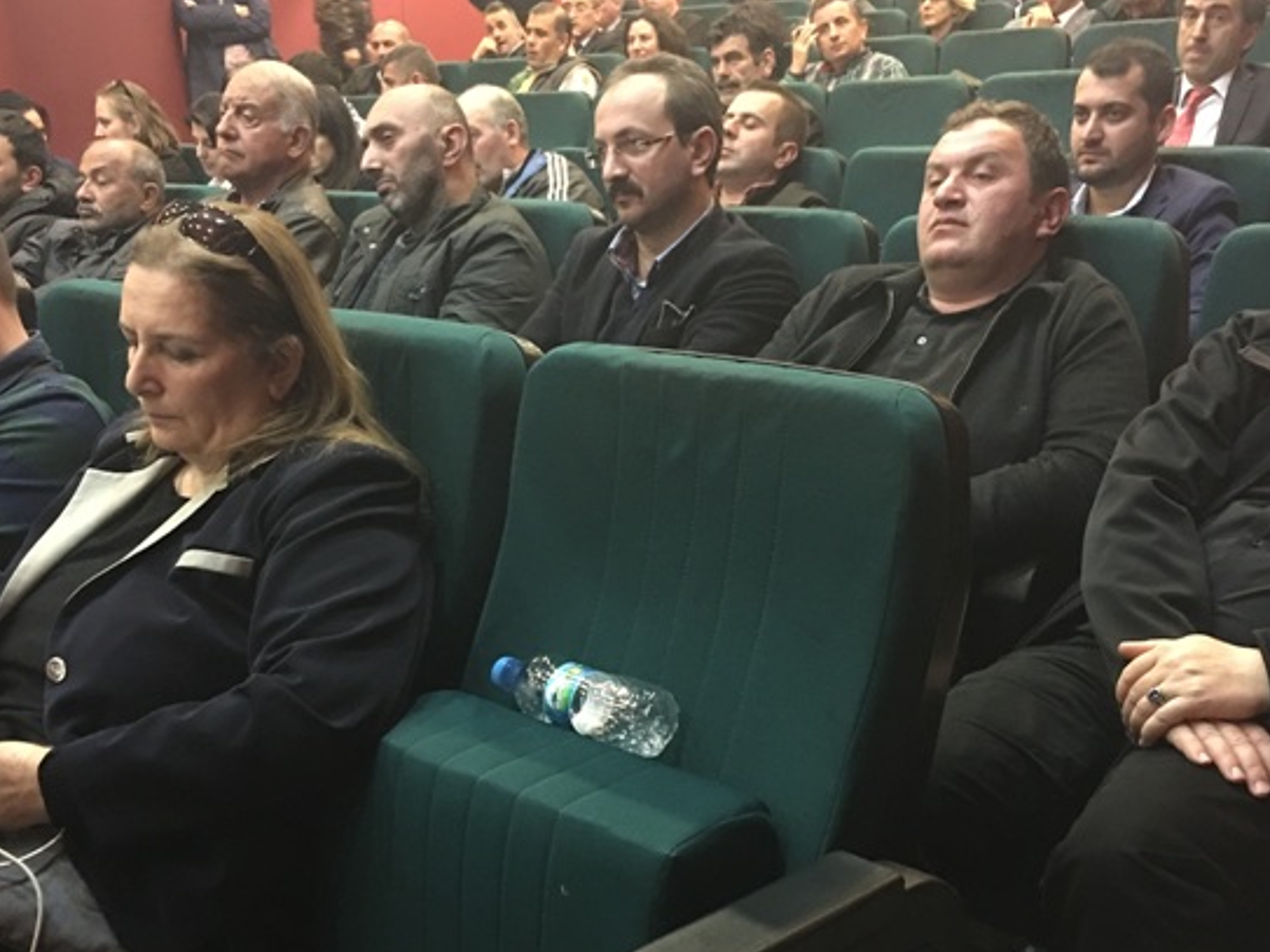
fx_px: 1504
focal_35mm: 41
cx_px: 620
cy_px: 599
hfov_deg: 45.8
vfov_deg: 34.9
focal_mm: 4.15
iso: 125
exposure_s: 1/4
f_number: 2.2
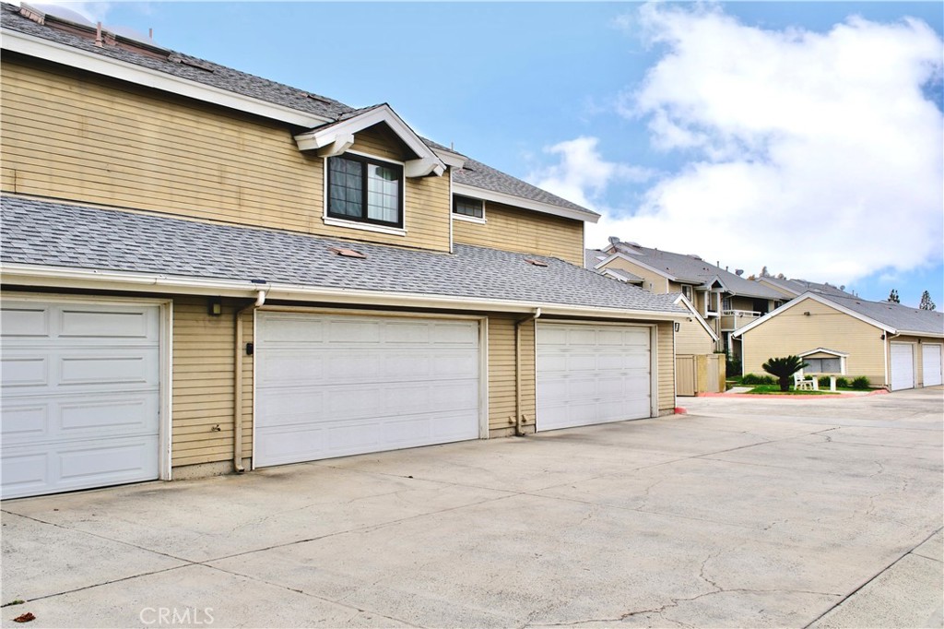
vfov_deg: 41.1
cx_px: 472
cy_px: 314
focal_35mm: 32
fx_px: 839
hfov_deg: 58.7
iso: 320
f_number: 5.6
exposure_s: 1/800
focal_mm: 21
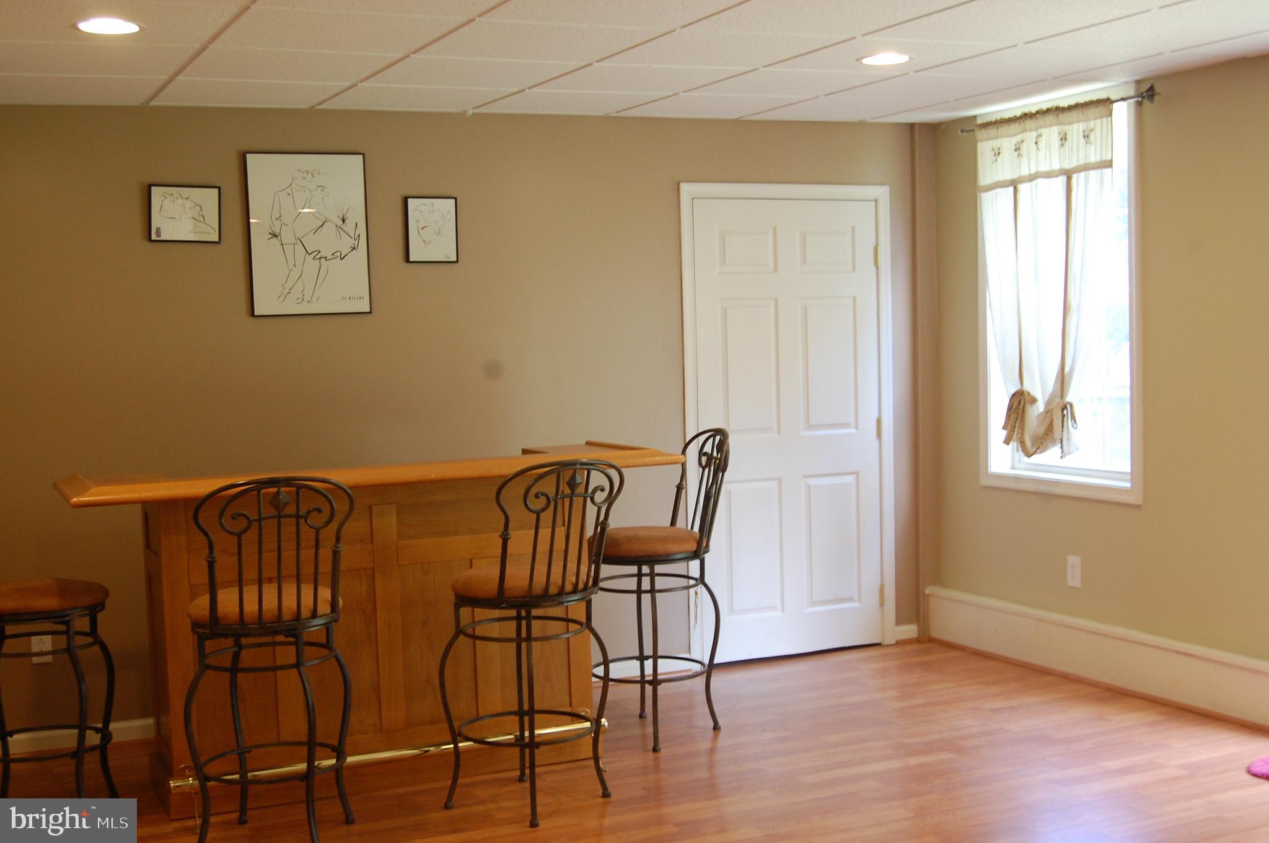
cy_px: 422
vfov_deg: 29.8
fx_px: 1585
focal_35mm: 45
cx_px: 634
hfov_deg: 43.6
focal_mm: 30
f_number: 6.3
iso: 800
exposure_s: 1/20
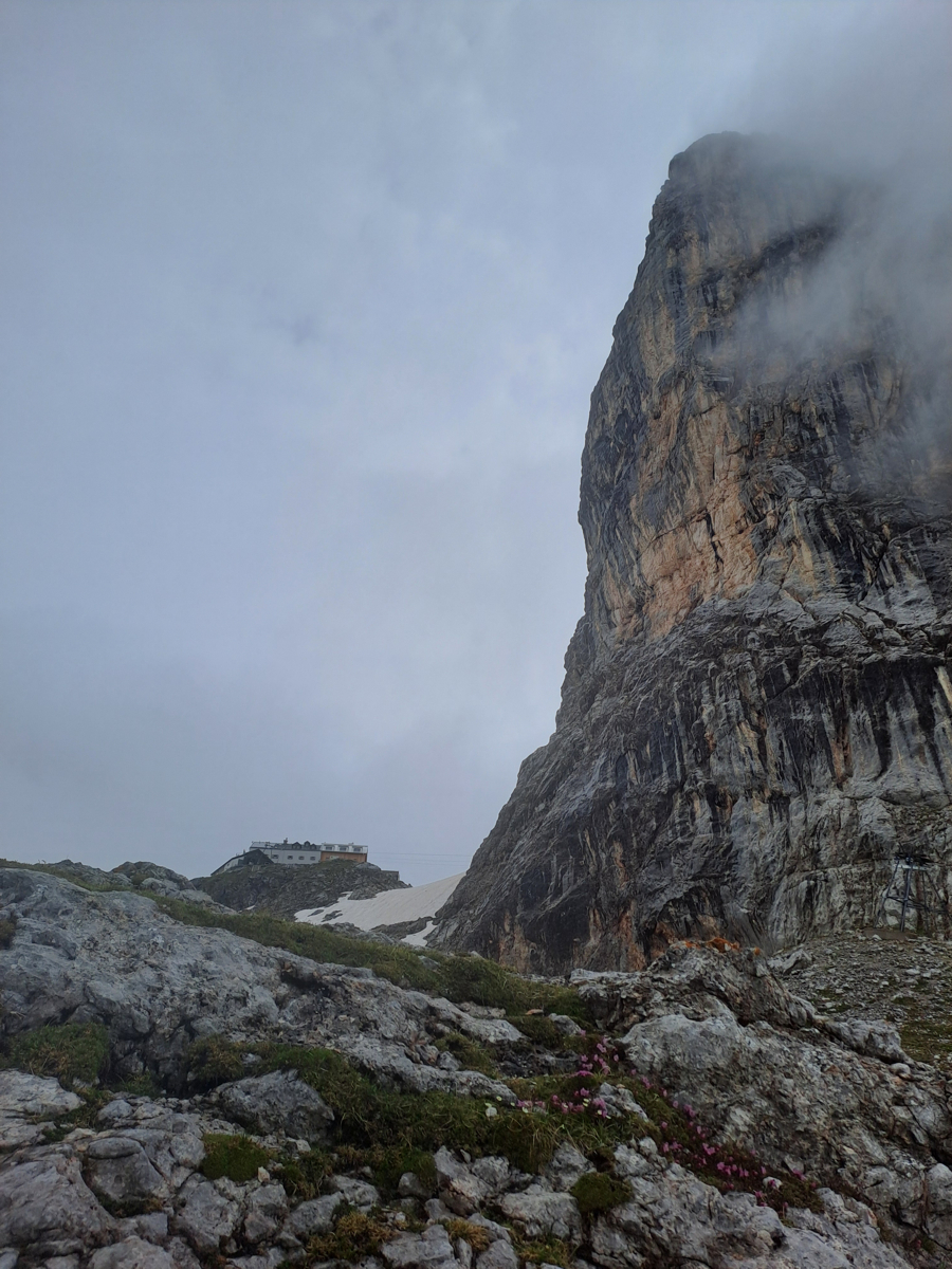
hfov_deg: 54.9
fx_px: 917
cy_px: 634
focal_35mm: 25
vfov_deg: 69.4
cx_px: 476
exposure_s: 1/4167
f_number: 1.8
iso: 32
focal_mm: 4.65
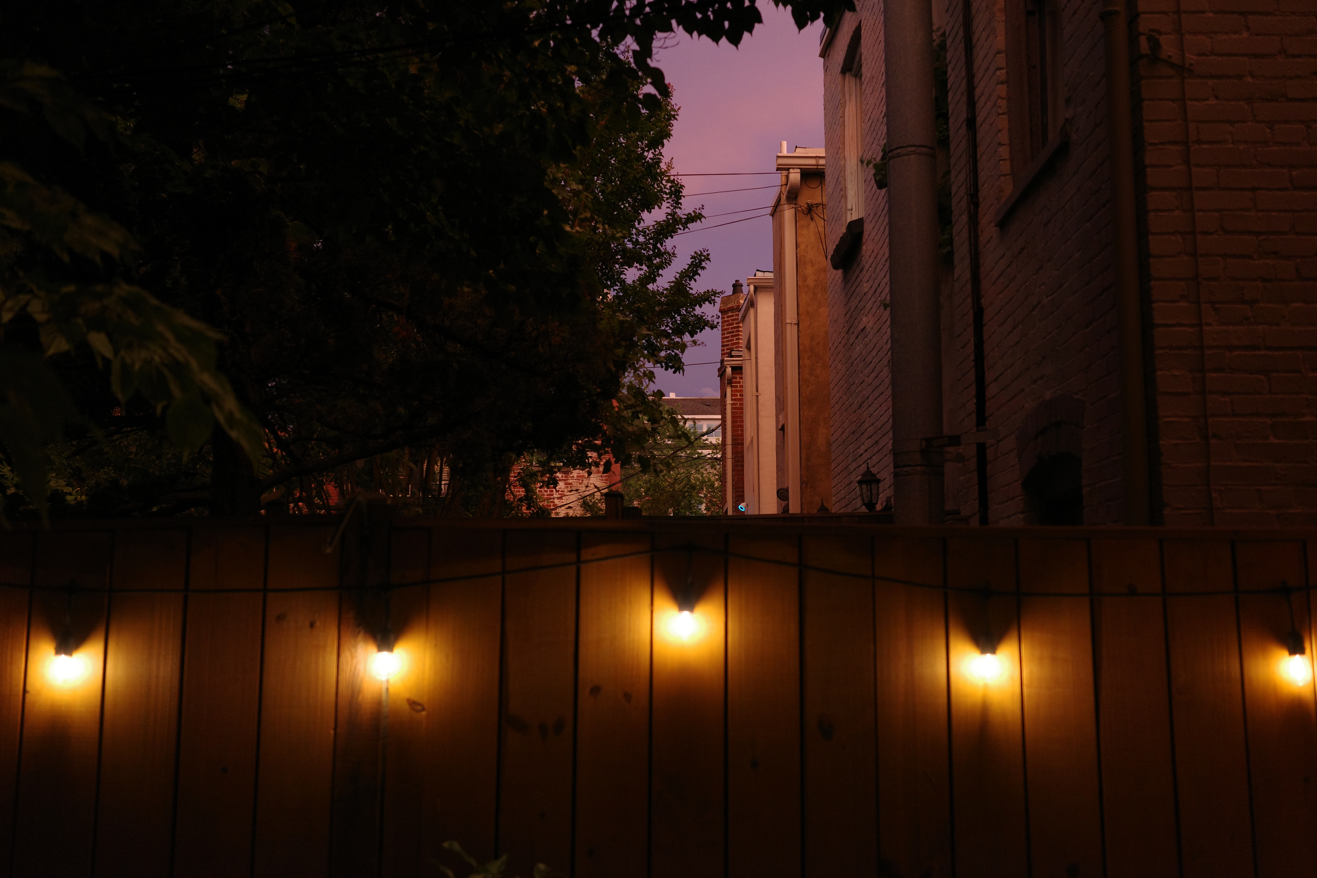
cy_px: 439
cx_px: 658
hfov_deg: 48.5
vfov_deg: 33.4
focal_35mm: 40
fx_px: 1463
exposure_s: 1/40
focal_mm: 26
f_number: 2.8
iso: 800
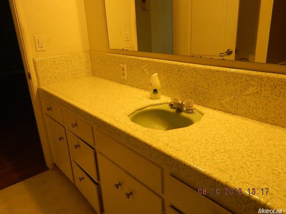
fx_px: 231
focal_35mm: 28
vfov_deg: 49.7
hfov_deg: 63.4
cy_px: 107
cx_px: 143
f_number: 3.2
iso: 400
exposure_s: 1/60
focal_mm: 5.1
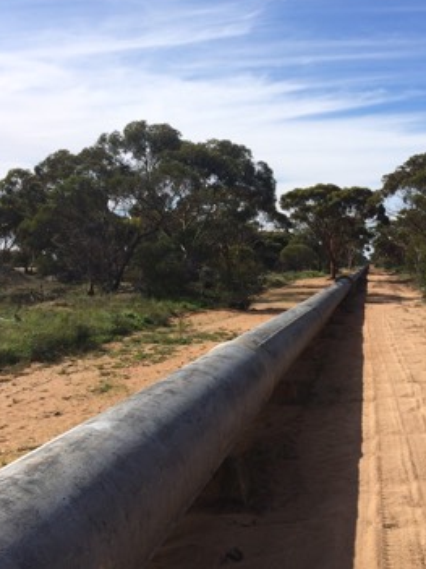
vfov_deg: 43.5
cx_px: 301
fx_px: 706
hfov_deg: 33.1
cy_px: 216
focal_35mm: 43
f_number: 2.2
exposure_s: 1/3425
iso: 32
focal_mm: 4.15
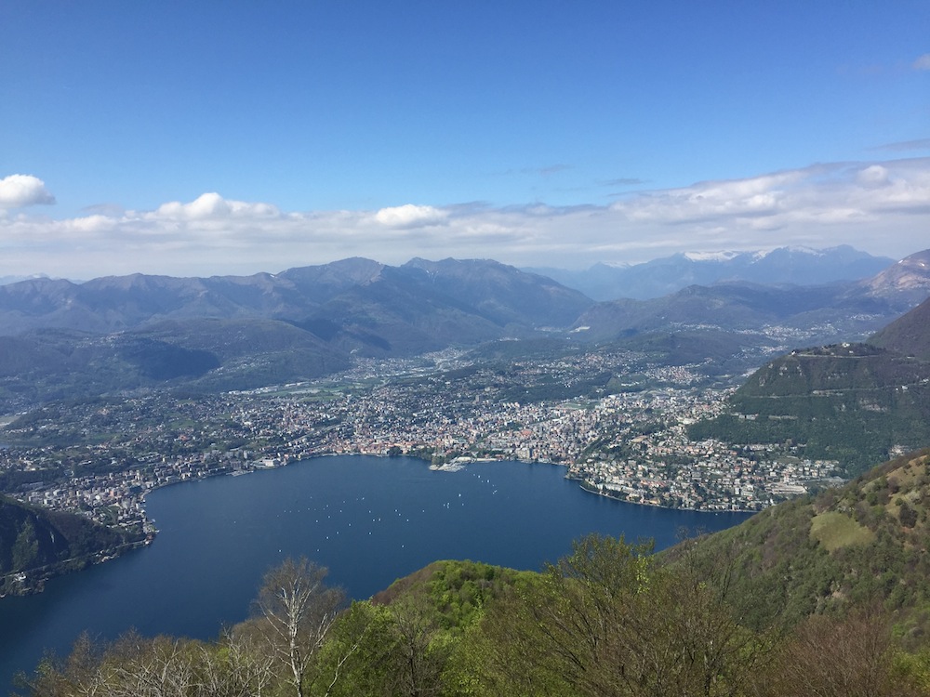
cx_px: 465
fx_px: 779
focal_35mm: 29
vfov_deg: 48.2
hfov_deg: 61.7
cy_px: 348
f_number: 2.2
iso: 32
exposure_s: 1/2475
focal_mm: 4.15
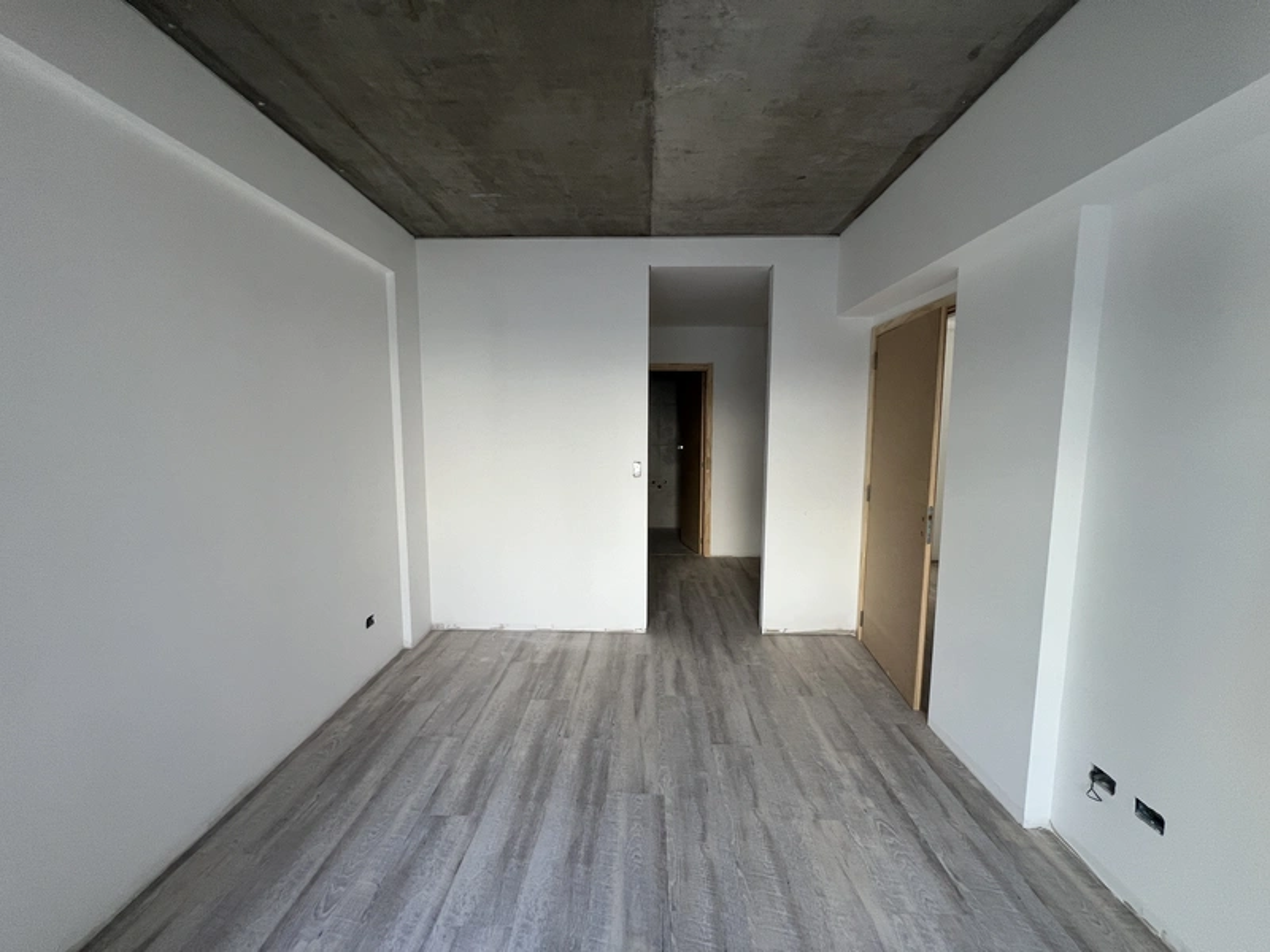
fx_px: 477
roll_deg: +0.4
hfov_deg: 106.2
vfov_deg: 89.9
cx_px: 635
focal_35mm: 13
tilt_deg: -5.3
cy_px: 476
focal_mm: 1.57
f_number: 1.8
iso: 100
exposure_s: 1/99
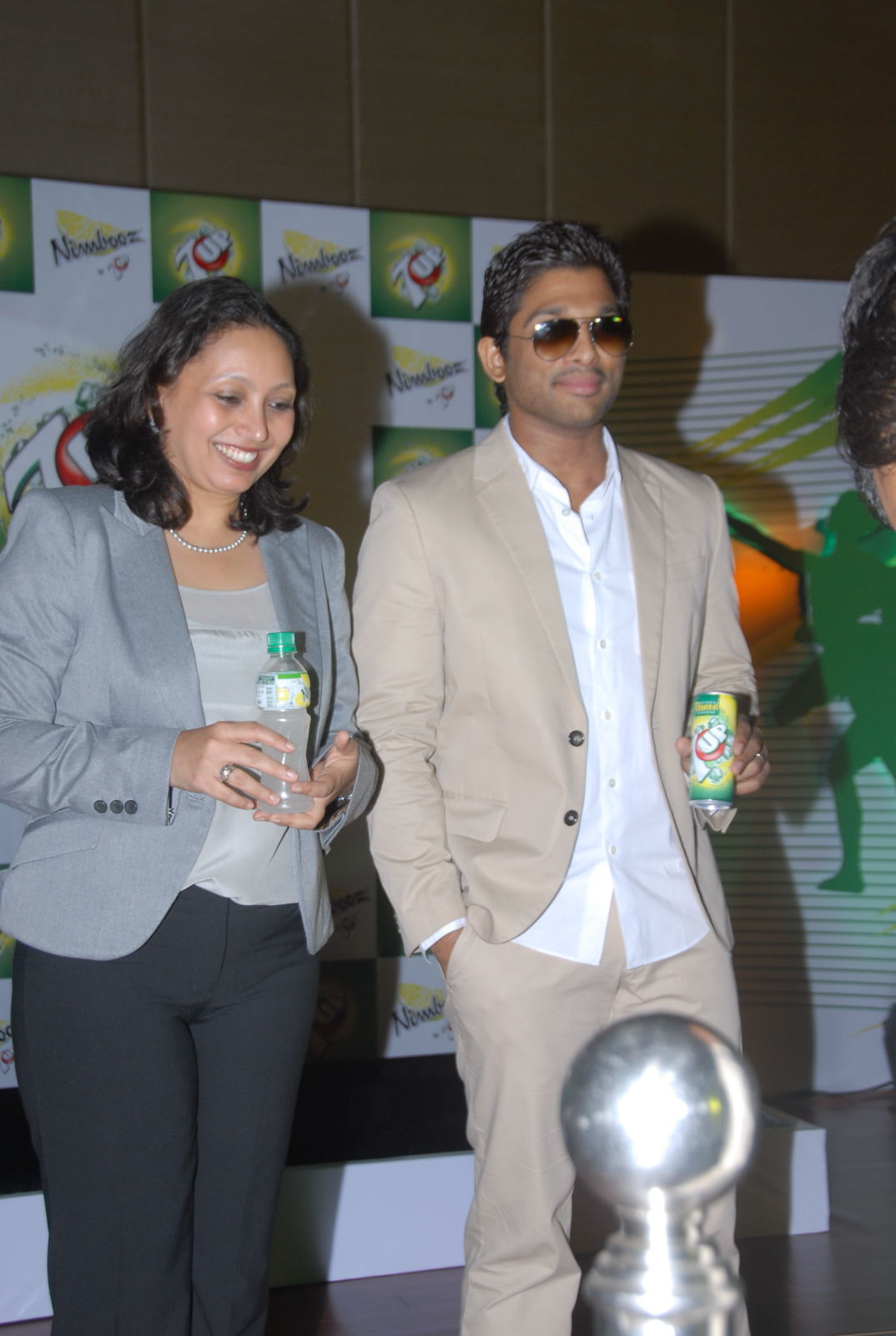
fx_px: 2006
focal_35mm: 54
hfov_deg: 25.2
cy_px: 668
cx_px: 448
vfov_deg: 36.8
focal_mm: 36
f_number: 6.3
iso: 250
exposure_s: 1/125
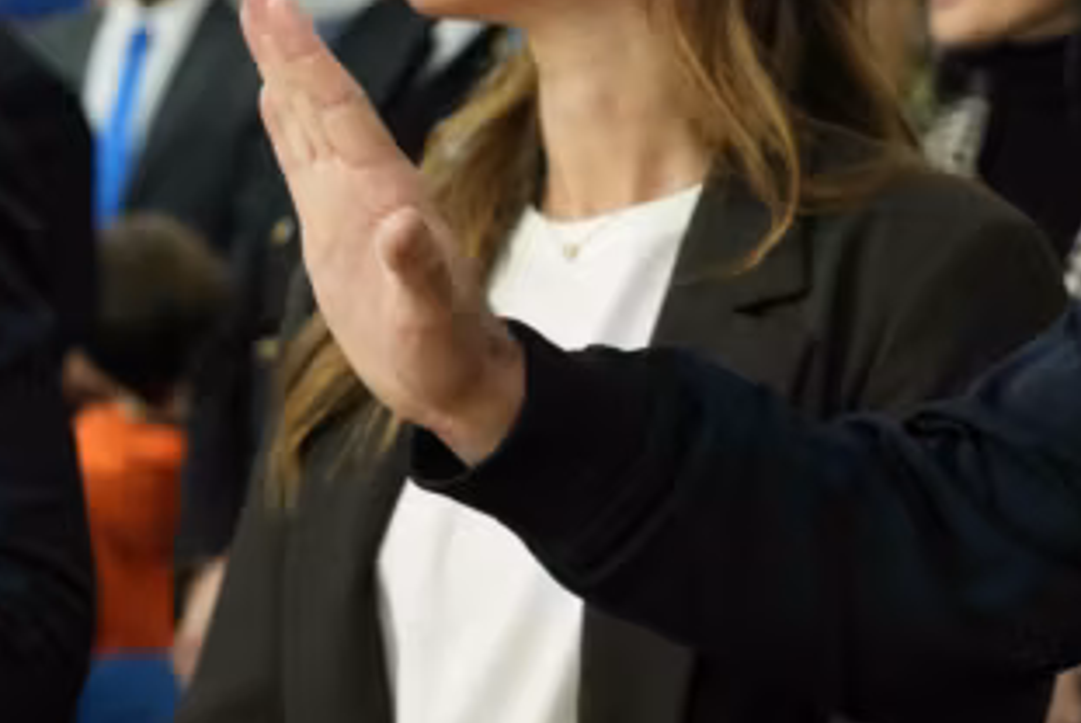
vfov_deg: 9.6
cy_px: 118
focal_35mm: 143
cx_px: 1119
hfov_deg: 14.1
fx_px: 4298
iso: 3200
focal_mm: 58
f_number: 4
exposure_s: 1/200
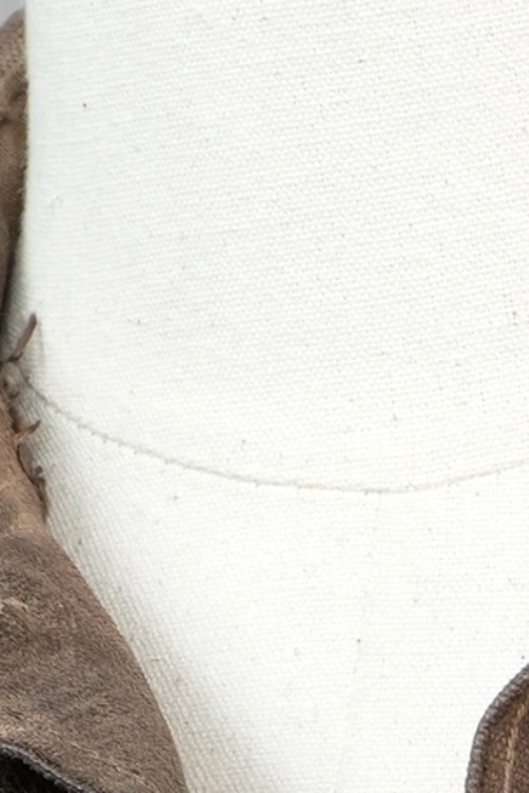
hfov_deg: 1.7
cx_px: 1235
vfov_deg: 2.5
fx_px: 17963
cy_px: 1802
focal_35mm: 815
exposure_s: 1/30
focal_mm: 86
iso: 400
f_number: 8
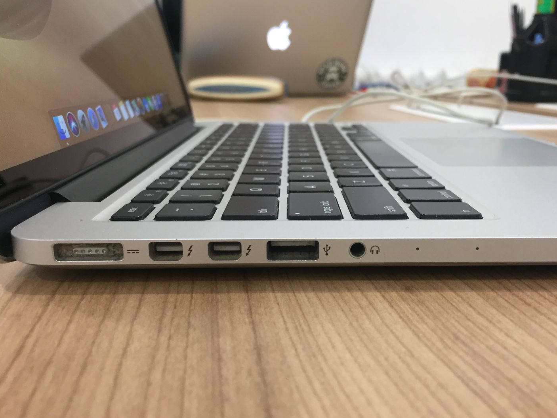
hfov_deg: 55.2
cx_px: 308
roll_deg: -0.5
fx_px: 531
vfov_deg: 42.9
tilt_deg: -16.1
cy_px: 222
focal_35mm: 33
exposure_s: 1/33
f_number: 2.2
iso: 125
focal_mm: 4.15
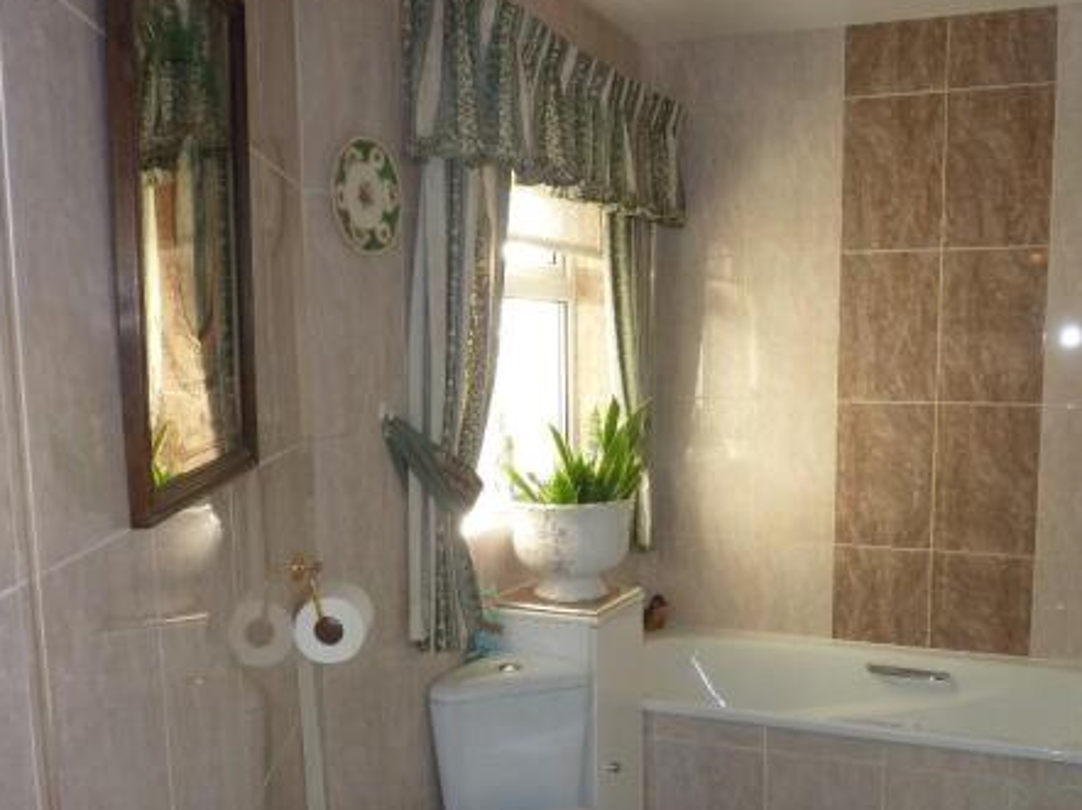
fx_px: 1031
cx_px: 665
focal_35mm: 33
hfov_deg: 54.9
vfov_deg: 42.6
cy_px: 498
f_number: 3.3
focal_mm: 4.1
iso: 100
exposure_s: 1/50
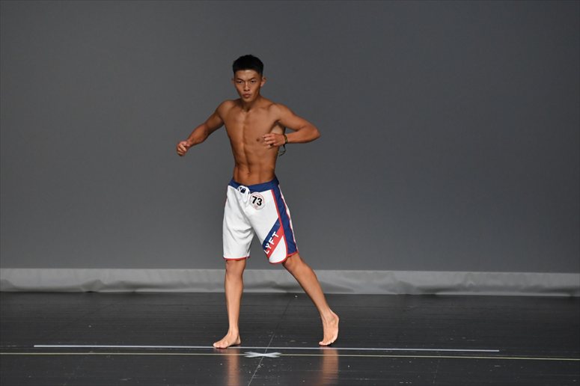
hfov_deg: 6.0
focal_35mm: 345
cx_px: 290
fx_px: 5556
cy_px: 193
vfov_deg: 4.0
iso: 3200
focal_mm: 230
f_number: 5.6
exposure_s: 1/400
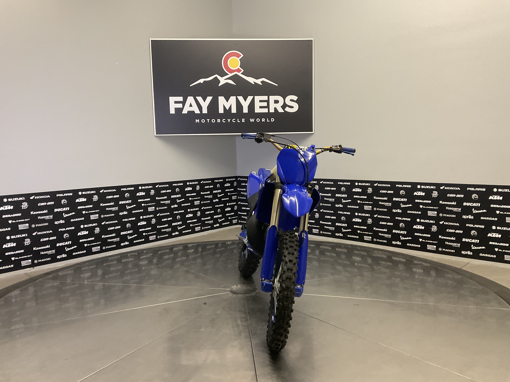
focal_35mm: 29
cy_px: 191
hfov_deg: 61.7
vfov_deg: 48.2
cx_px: 255
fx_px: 427
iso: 200
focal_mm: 3
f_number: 1.8
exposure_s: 1/60
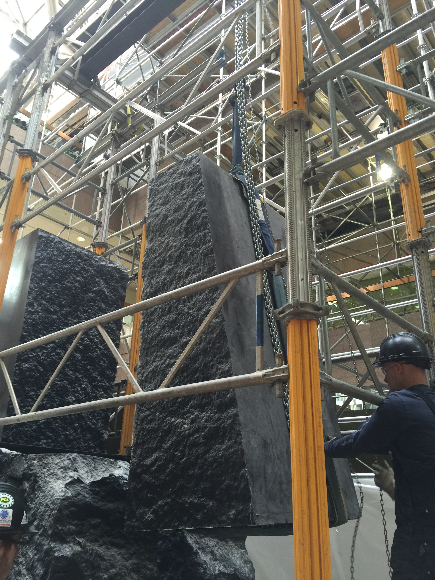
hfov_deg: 48.2
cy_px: 290
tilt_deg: +27.2
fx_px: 486
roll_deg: -1.4
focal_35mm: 29
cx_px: 218
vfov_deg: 61.7
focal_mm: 4.15
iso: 40
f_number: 2.2
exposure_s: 1/15
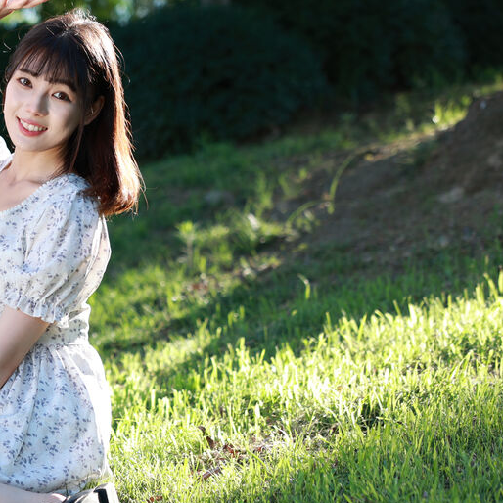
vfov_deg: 12.6
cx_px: -1
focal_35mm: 139
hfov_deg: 12.4
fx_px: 2285
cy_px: 289
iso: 100
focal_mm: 70
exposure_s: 1/320
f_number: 2.8
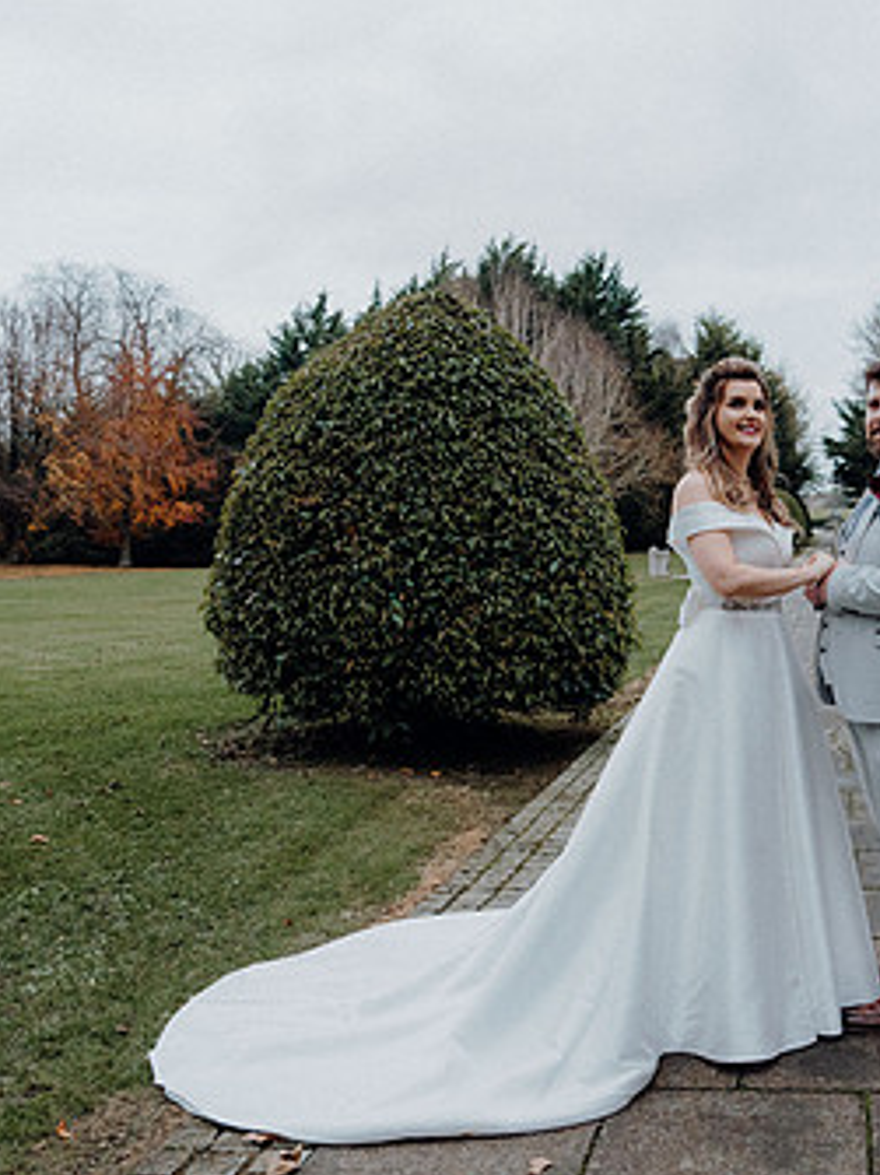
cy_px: 616
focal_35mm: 40
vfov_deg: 46.8
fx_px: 1357
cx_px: 789
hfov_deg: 34.0
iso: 3200
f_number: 3.5
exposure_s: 1/200
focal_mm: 24
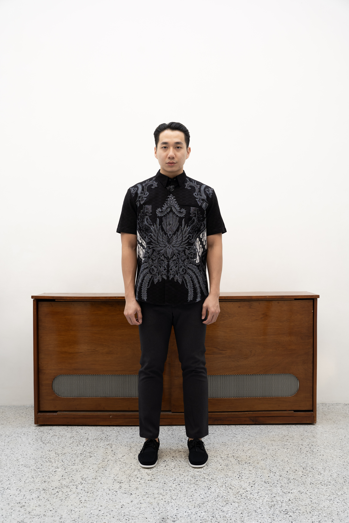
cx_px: 174
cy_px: 262
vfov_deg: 53.9
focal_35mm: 35
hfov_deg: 37.5
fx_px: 515
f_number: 5
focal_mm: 35.4
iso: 160
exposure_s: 1/160
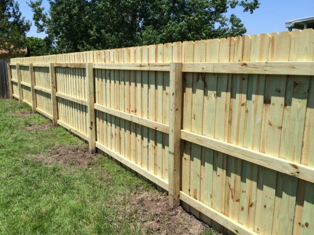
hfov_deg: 60.0
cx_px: 157
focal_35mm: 30
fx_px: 272
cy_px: 118
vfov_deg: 46.8
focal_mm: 4.12
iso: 32
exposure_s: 1/1866
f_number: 2.2
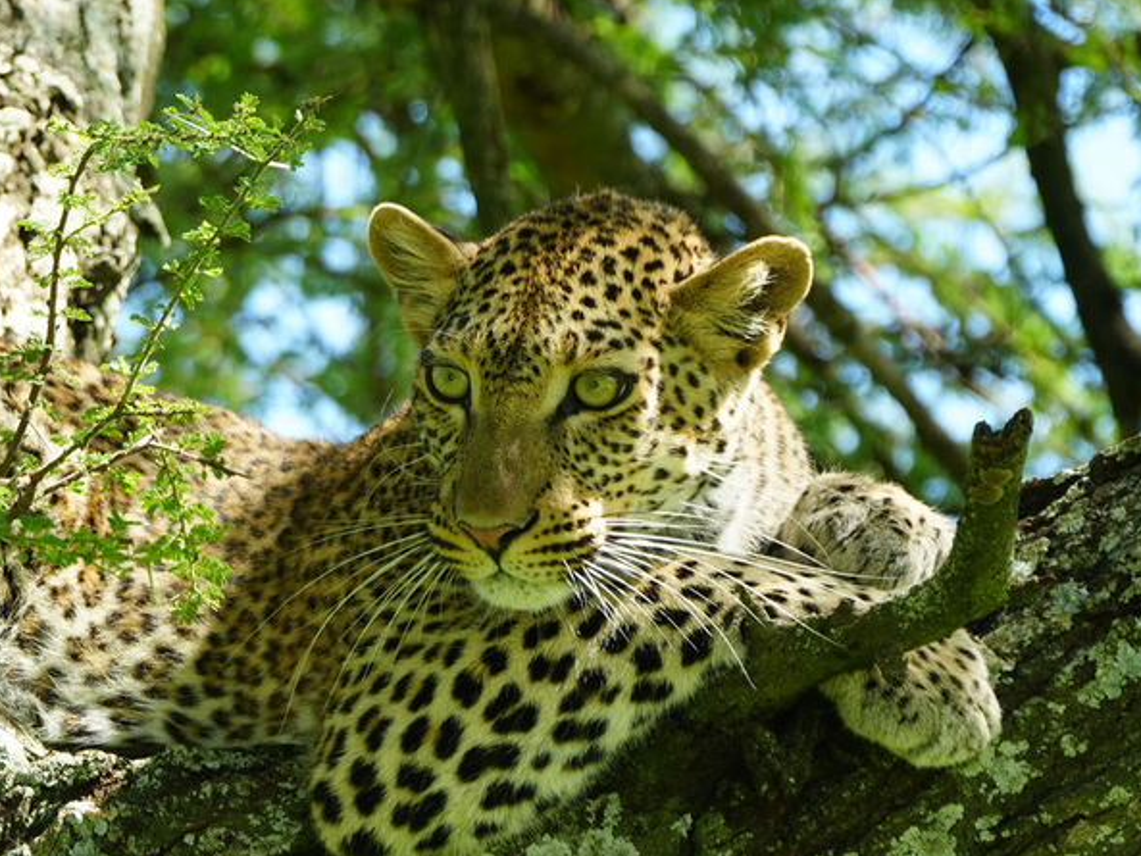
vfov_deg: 2.3
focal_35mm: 661
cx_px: 140
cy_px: 390
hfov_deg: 3.0
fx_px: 21792
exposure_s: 1/320
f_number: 6.3
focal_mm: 255
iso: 500
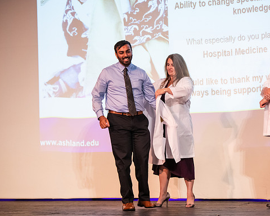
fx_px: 951
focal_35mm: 119
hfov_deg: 16.2
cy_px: 108
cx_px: 156
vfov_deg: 13.0
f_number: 3.2
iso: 4000
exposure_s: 1/200
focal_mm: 105
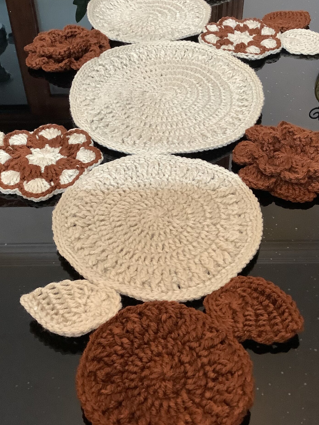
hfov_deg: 33.6
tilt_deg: -42.9
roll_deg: +2.0
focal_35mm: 43
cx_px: 158
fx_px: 528
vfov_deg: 43.8
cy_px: 192
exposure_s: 1/33
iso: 320
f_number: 2.4
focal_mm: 3.3
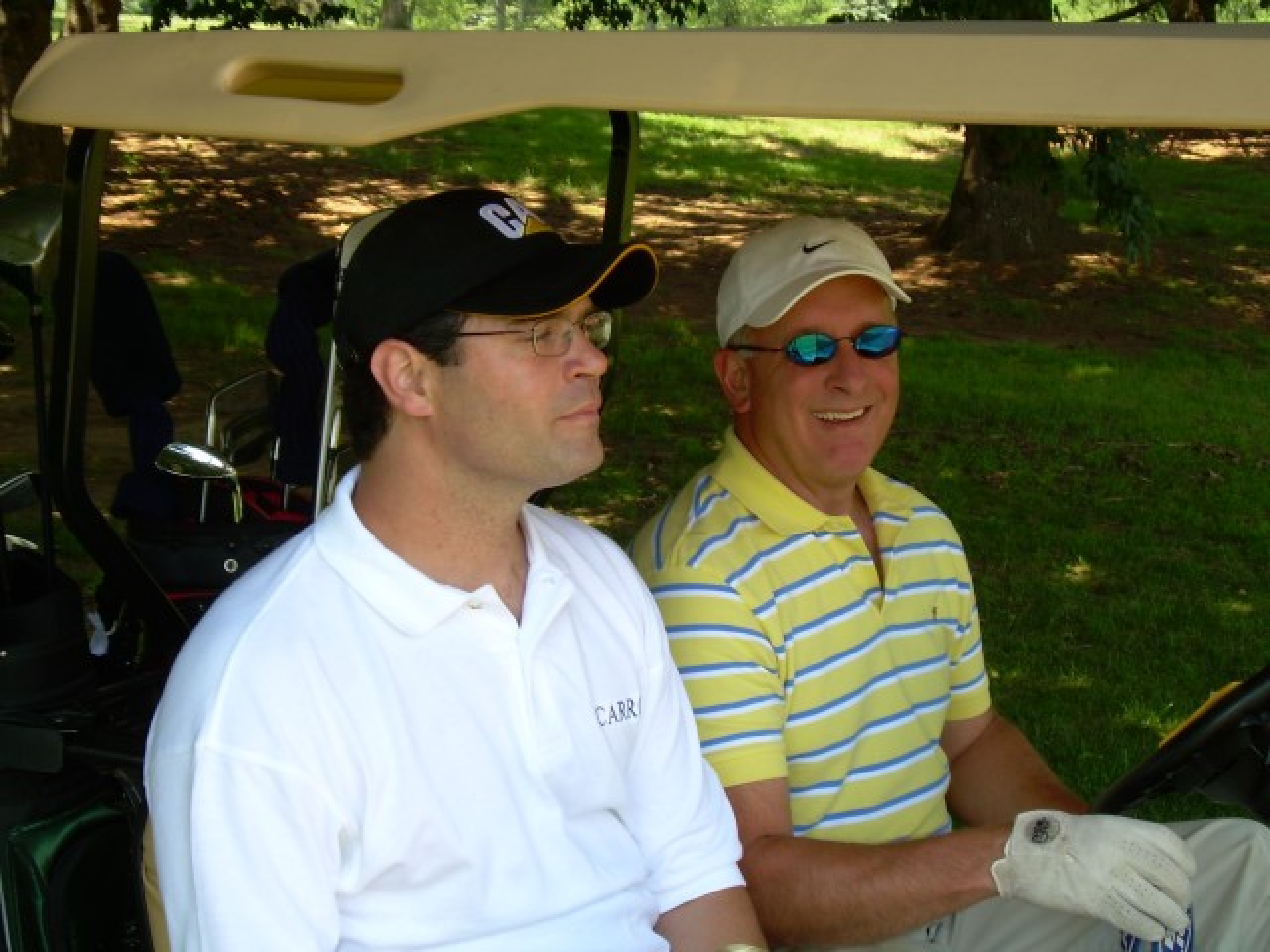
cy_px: 476
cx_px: 635
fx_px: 2531
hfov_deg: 28.2
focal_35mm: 69
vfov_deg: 21.3
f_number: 3.7
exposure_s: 1/115
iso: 50
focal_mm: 11.8
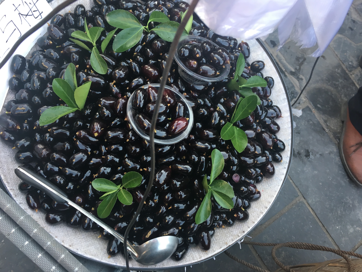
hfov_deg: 61.7
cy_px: 136
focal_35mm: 29
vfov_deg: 48.2
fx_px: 303
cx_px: 181
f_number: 2.2
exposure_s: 1/33
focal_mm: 4.15
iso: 32
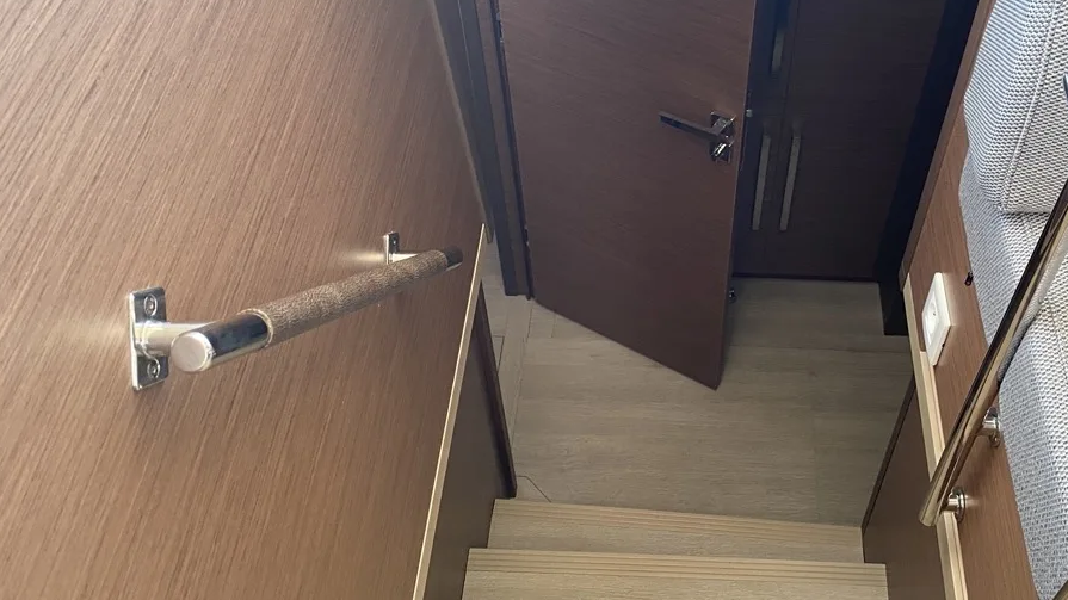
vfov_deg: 31.1
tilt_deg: -50.0
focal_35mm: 38
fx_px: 1076
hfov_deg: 52.3
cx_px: 662
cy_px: 254
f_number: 1.8
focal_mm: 4.25
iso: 125
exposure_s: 1/88
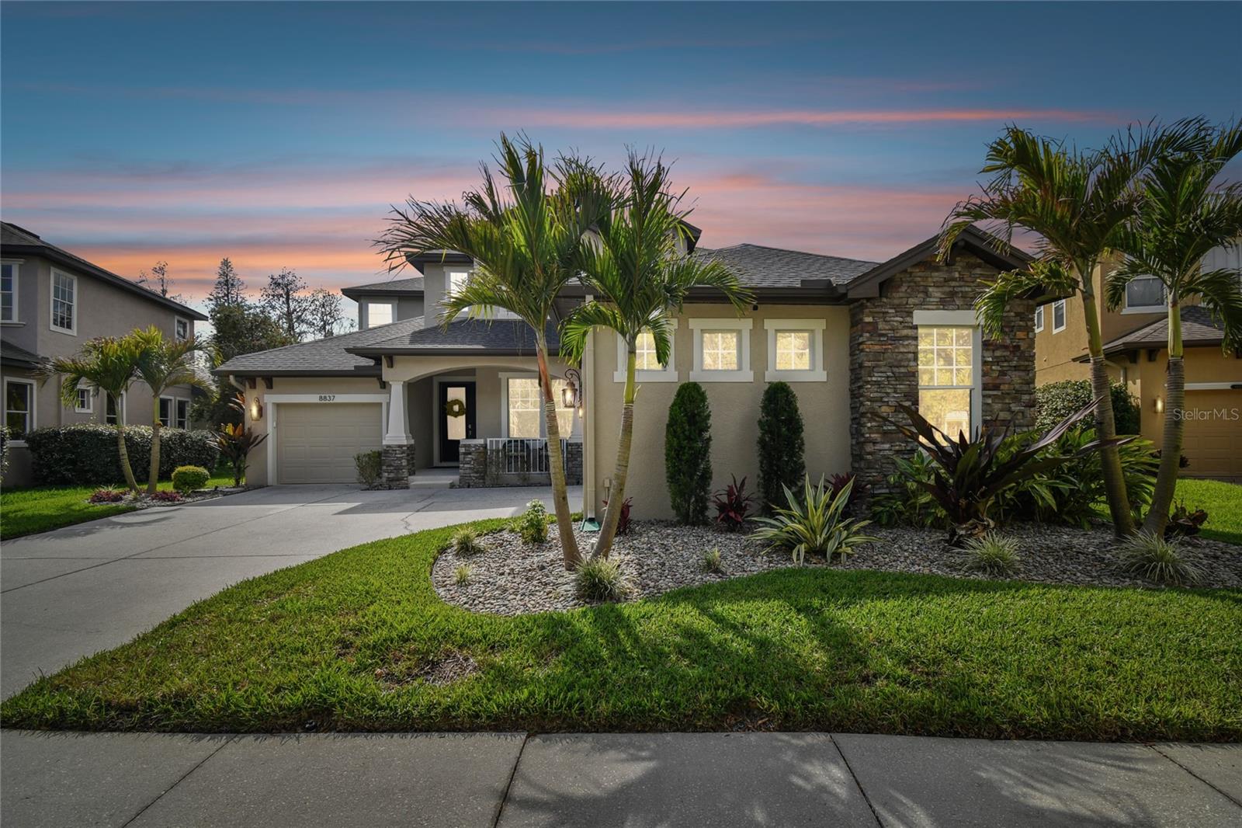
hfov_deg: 100.4
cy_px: 414
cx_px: 621
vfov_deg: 77.3
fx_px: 517
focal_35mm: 15
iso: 100
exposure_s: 1/160
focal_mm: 10
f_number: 7.1
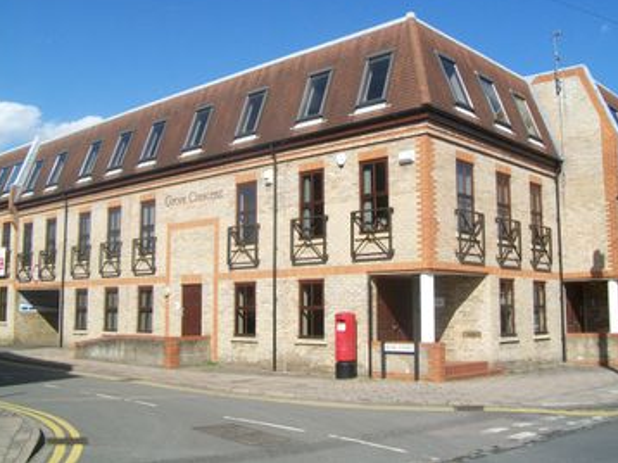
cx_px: 331
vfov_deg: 37.6
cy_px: 206
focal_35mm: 38
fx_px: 678
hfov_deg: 49.0
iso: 64
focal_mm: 6.1
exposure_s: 1/400
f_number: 4.9
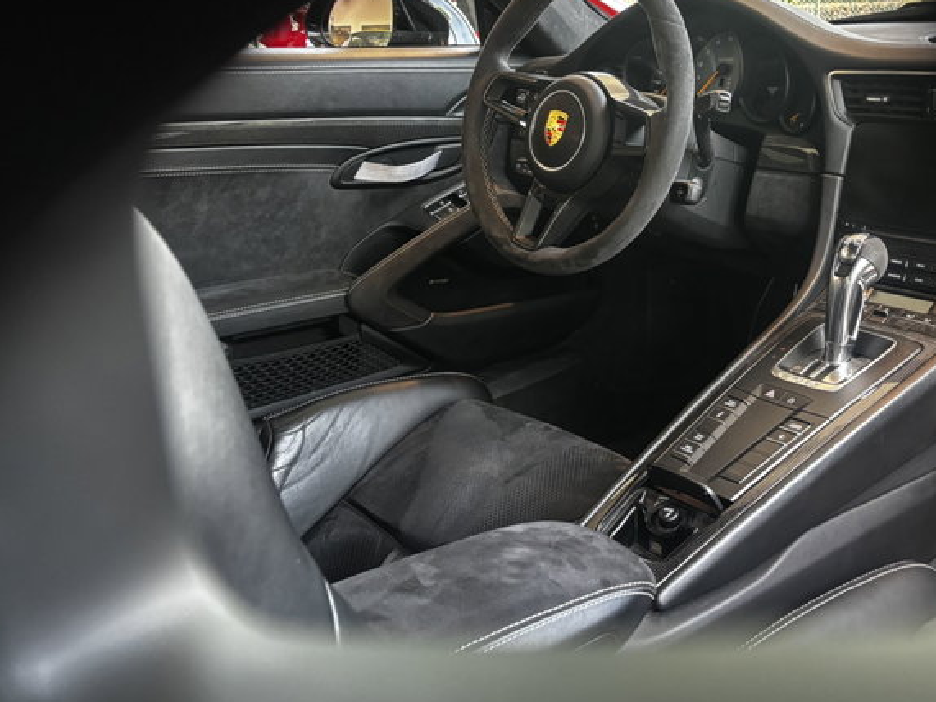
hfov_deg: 52.0
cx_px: 588
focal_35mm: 35
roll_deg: +1.5
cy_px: 264
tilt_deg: -13.9
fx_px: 946
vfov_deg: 40.4
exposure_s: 1/50
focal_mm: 5.96
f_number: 1.6
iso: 400
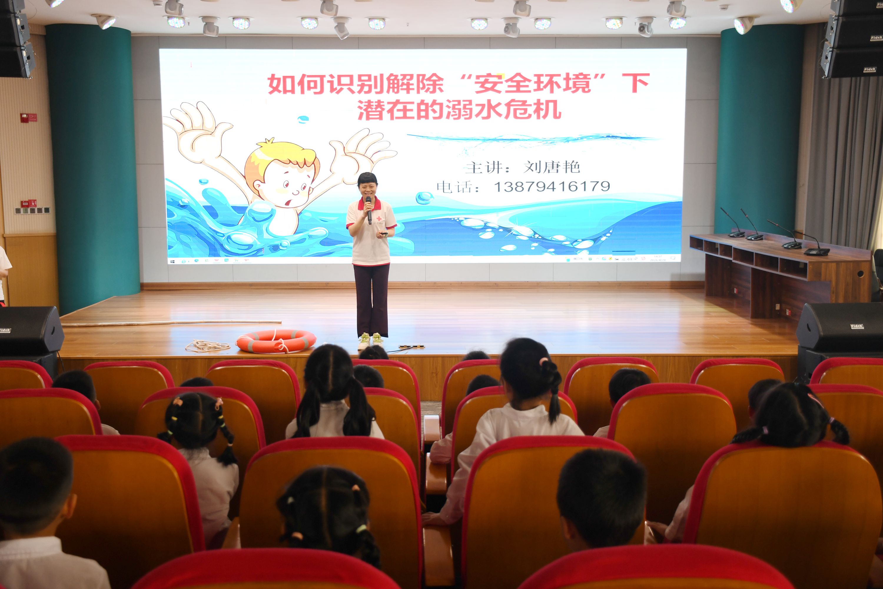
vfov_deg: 34.2
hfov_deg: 49.6
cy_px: 294
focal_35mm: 39
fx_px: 957
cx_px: 442
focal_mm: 26
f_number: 3.8
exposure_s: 1/125
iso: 320
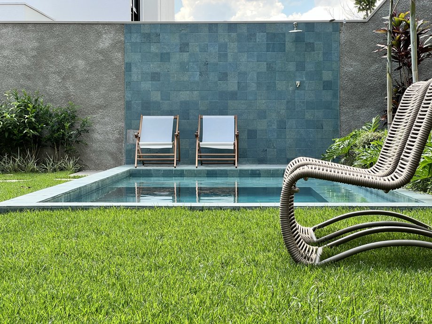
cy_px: 162
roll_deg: +0.1
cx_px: 216
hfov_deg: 25.3
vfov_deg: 19.1
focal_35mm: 77
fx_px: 961
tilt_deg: -2.3
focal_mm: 9
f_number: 2.8
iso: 32
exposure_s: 1/145
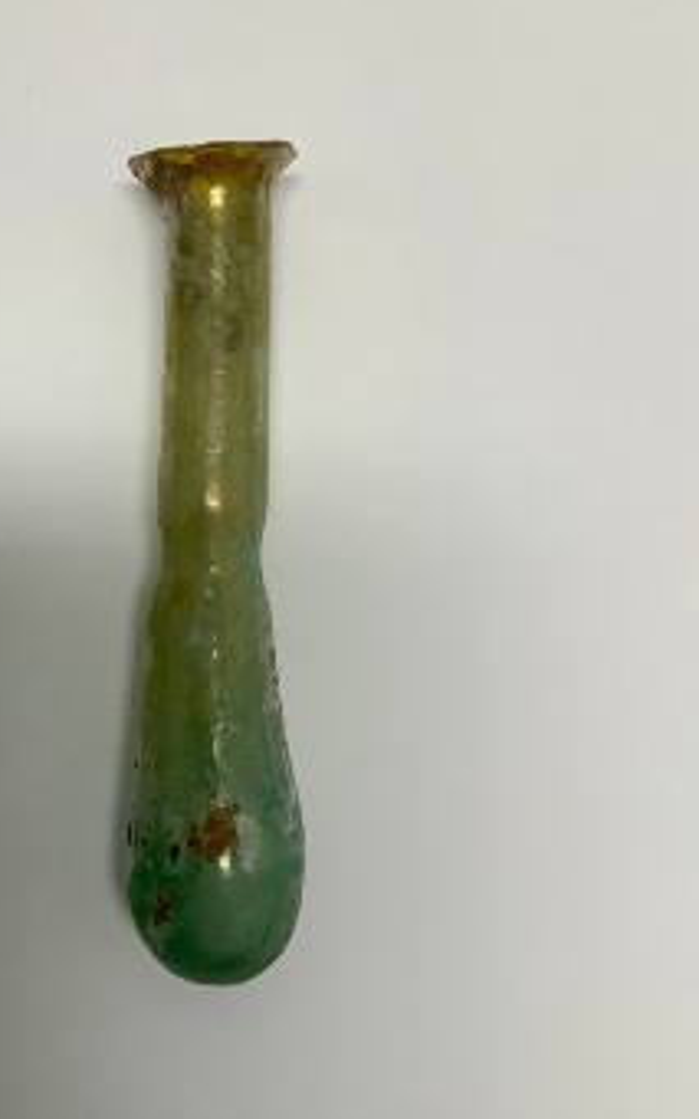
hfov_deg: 30.3
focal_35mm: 42
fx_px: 1281
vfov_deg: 47.2
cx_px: 222
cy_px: 538
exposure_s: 1/120
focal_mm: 3.3
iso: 80
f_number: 2.4
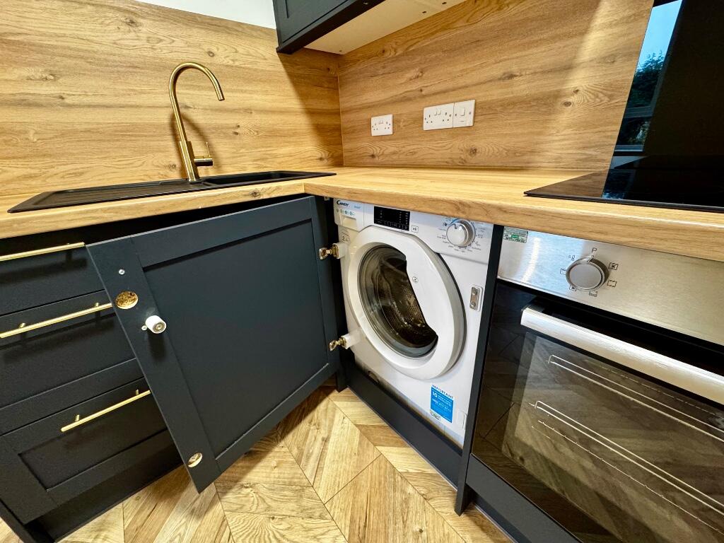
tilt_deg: -22.9
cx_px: 362
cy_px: 272
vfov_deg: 85.7
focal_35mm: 14
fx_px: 293
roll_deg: +4.1
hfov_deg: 102.1
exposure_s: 1/50
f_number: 2.2
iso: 500
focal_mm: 2.22
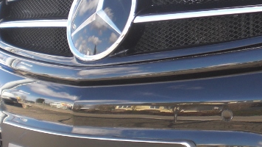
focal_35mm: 93
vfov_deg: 13.0
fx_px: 646
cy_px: 37
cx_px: 219
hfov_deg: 22.5
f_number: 3.1
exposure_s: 1/125
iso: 64
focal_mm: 6.3
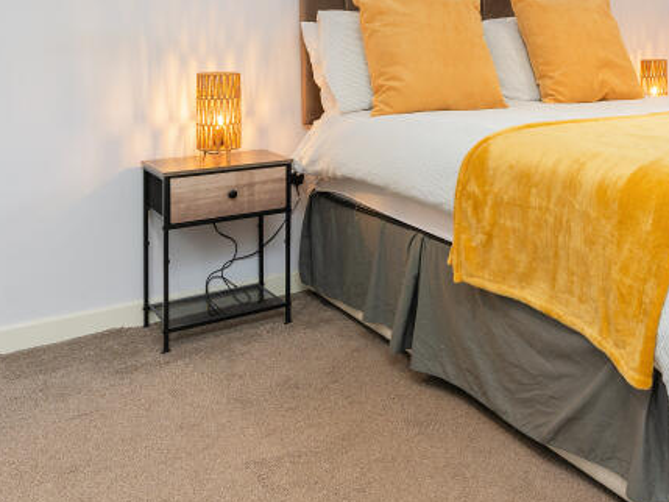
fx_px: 776
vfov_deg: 33.6
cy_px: 32
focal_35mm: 40
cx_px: 605
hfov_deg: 42.6
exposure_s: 1/10
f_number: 8
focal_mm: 17.5
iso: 200
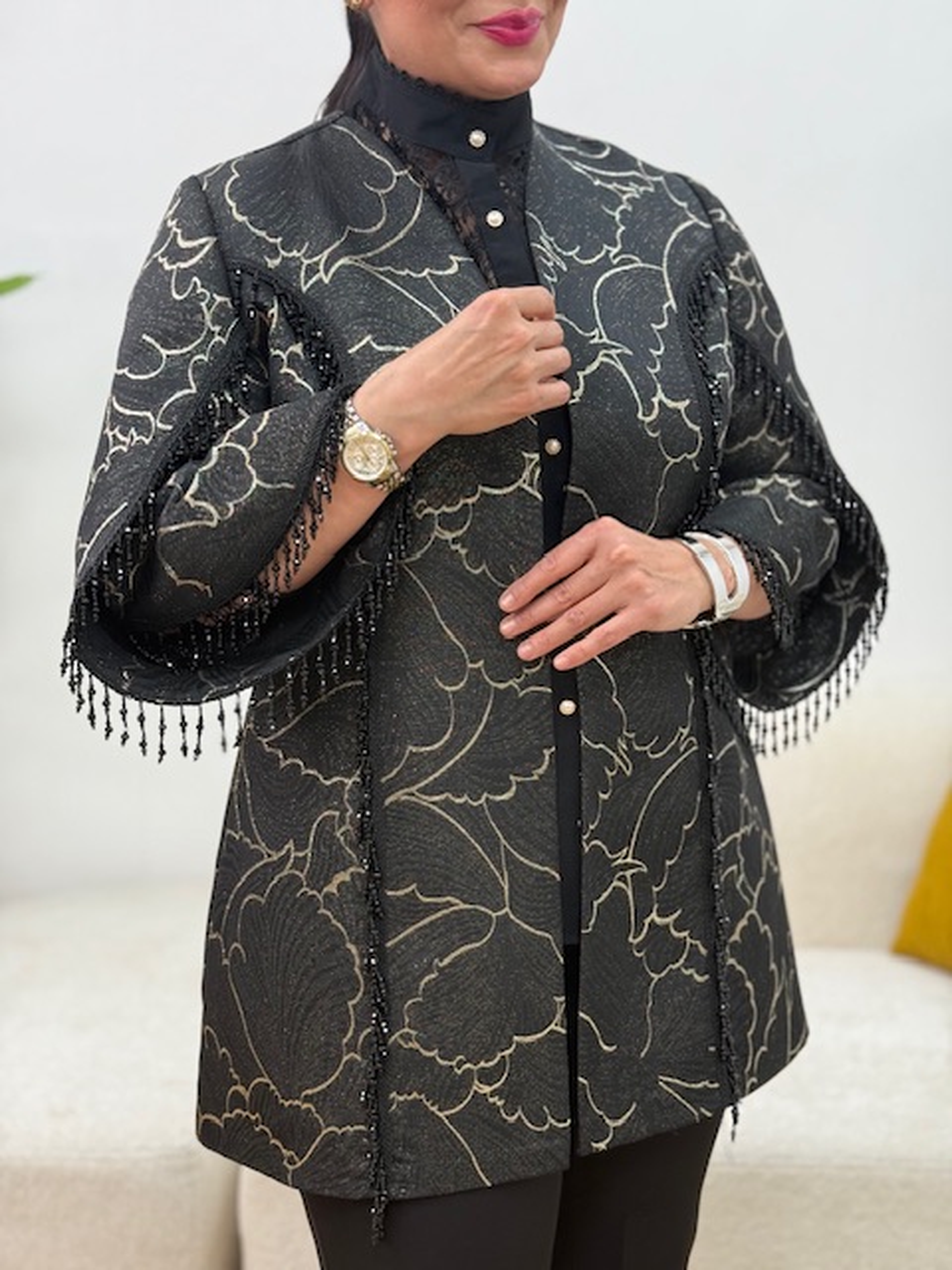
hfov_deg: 30.3
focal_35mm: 48
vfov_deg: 39.7
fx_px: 1760
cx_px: 476
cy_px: 635
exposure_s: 1/284
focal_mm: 6.76
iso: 80
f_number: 1.78
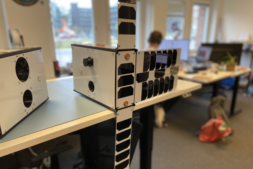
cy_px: 95
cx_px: 122
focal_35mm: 28
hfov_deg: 65.5
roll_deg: +1.0
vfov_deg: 46.3
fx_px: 197
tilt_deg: -19.3
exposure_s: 1/100
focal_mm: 4.25
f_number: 1.8
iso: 125
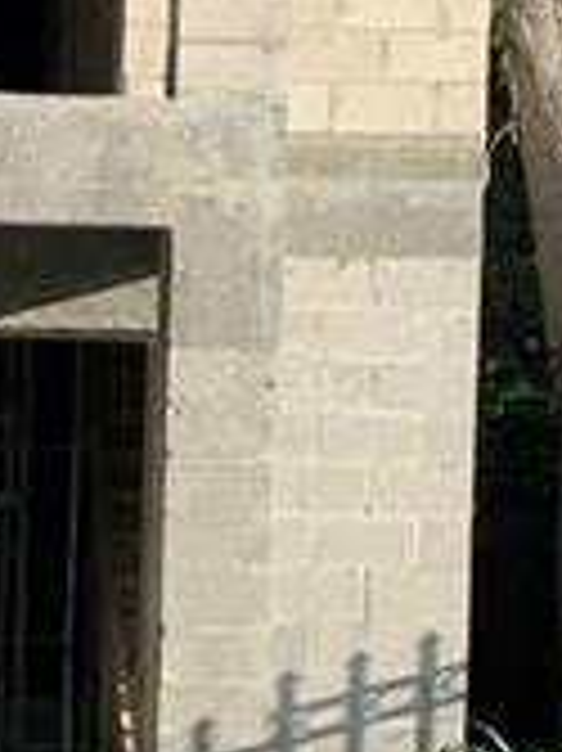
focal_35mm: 187
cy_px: 811
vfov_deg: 10.5
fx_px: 4053
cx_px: -22
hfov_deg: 7.9
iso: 25
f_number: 1.8
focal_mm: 4.25
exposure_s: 1/722
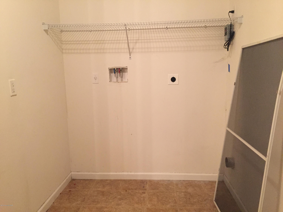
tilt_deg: -9.7
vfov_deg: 48.2
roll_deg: +1.2
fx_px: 237
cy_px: 106
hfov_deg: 61.7
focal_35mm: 29
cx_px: 142
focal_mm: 4.15
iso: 200
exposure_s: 1/30
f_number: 2.2
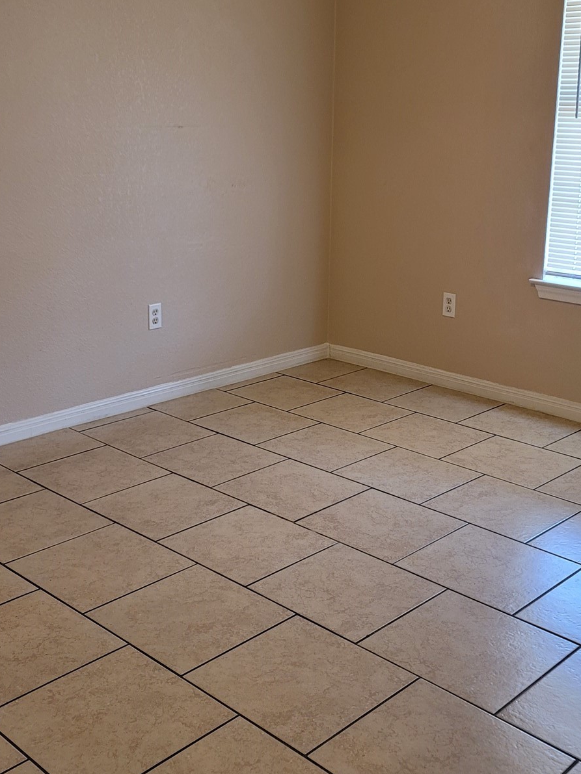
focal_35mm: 43
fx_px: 962
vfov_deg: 43.7
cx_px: 293
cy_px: 320
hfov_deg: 33.6
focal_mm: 7
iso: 200
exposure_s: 1/59
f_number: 1.8
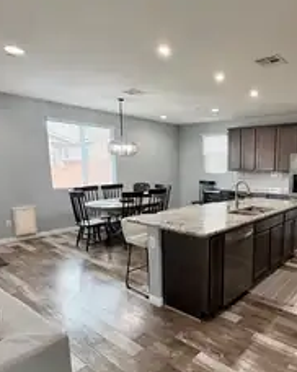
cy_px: 207
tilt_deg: -8.2
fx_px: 264
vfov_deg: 70.1
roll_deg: -0.4
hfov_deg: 55.9
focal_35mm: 24
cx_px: 222
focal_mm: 2.22
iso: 400
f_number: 2.2
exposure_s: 1/120
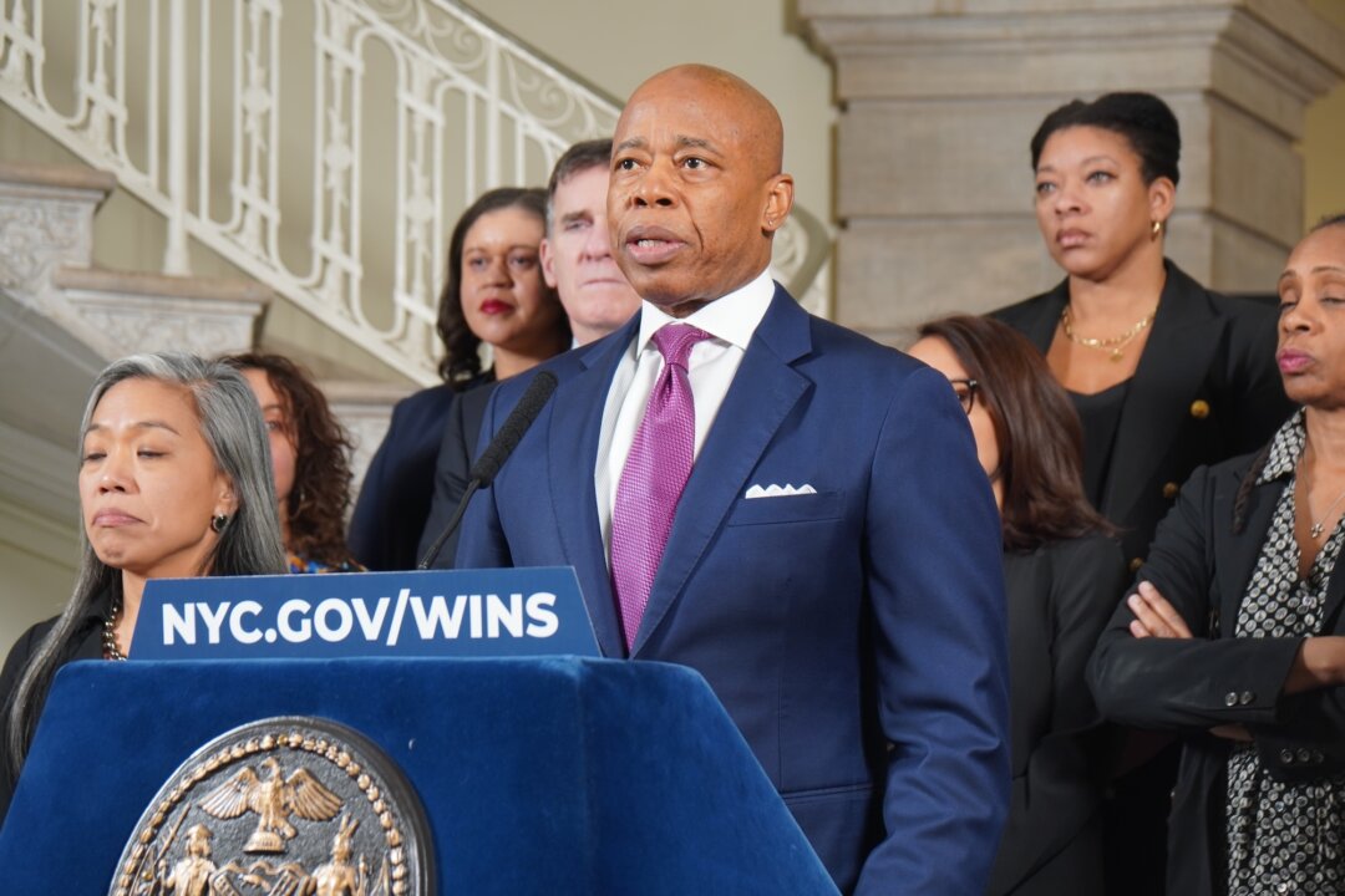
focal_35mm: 99
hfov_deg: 20.6
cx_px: 672
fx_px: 3698
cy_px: 448
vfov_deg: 13.8
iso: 320
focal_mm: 66
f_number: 4
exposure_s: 1/25
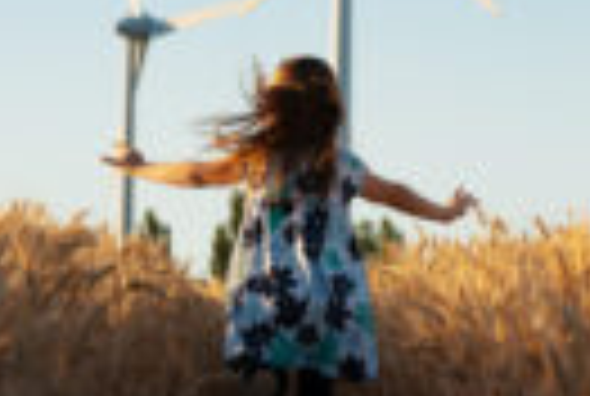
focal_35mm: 366
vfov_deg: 3.8
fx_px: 6012
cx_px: 203
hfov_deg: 5.6
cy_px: 151
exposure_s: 1/1250
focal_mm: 120
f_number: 8
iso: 800
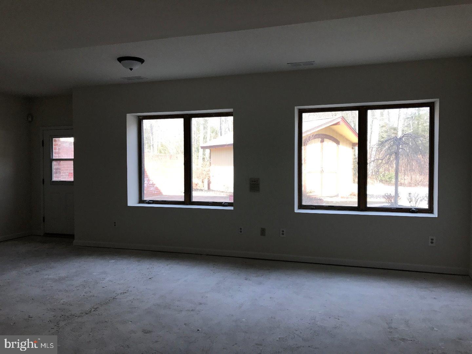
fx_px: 382
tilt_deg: -1.7
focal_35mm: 28
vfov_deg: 49.7
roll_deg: -0.1
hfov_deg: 63.4
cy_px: 177
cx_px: 236
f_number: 1.8
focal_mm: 3.99
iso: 25
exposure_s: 1/120
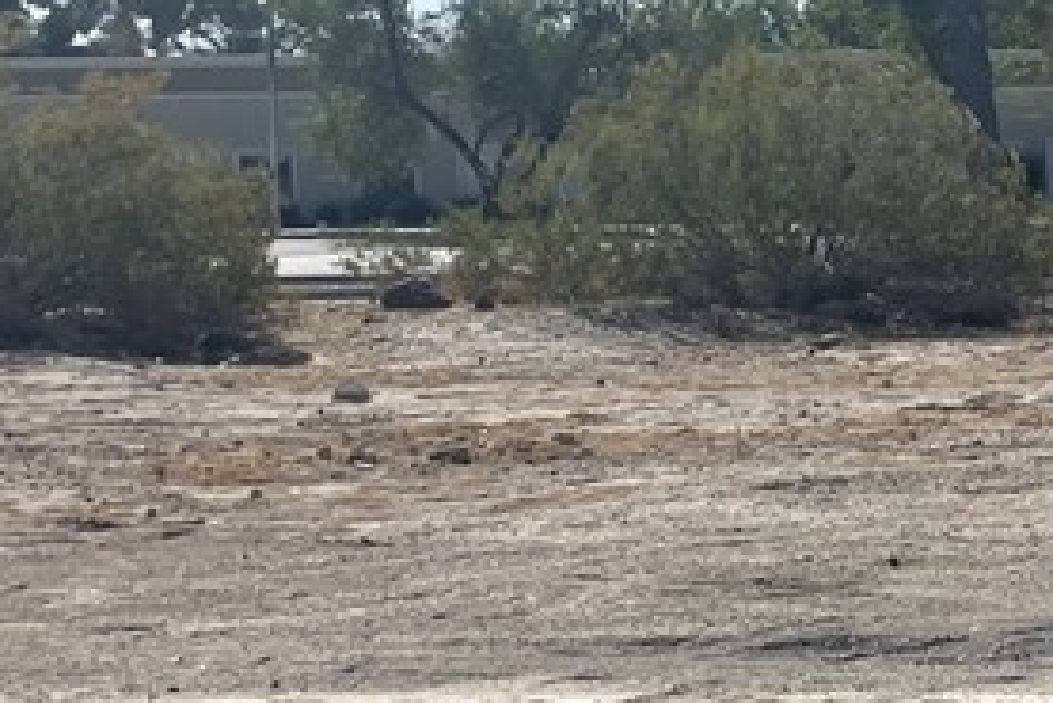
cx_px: 1764
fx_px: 2926
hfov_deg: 17.4
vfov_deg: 13.7
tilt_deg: -4.5
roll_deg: +1.2
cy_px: 441
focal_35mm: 100
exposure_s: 1/6897
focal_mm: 4.2
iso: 32
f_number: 1.6
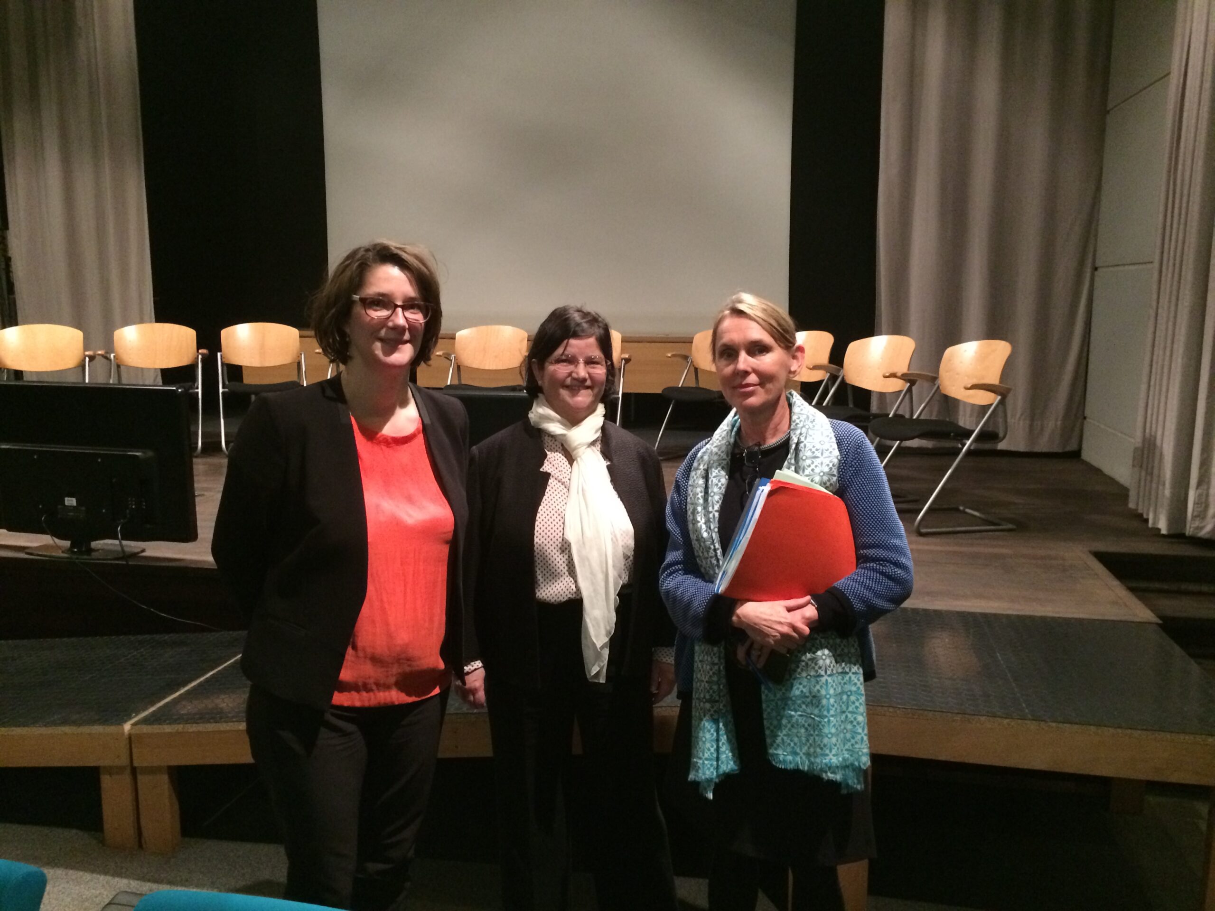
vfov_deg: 48.2
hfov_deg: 61.7
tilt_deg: -11.7
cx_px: 608
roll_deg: +0.6
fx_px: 1018
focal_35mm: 29
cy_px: 456
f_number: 2.2
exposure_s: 1/17
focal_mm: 4.15
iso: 400
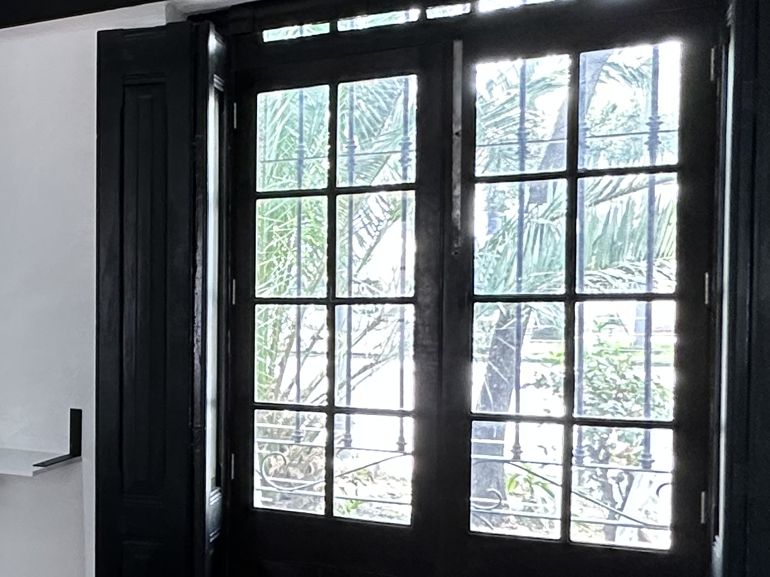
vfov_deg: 29.1
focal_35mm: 50
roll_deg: +0.5
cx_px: -358
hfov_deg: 27.6
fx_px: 1112
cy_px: 328
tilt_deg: -1.8
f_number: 2.2
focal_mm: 2.22
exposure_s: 1/60
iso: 200
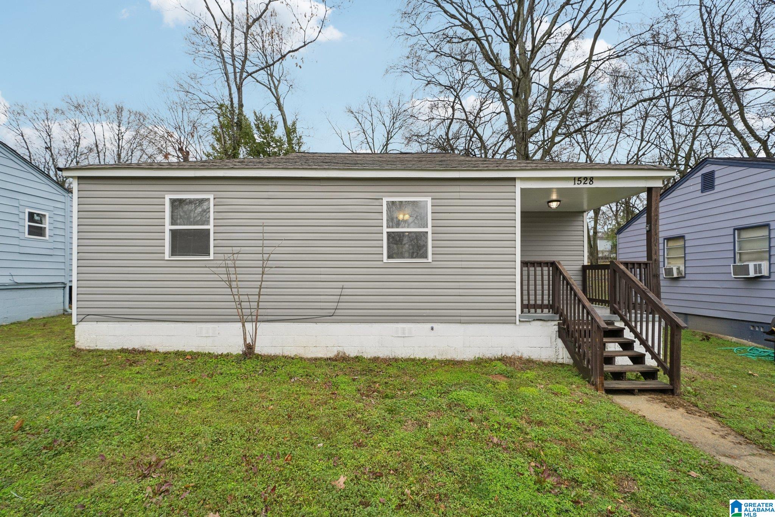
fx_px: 323
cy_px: 258
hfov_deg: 100.4
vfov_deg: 77.3
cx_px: 388
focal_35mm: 15
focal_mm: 15
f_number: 8
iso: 400
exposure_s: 1/250
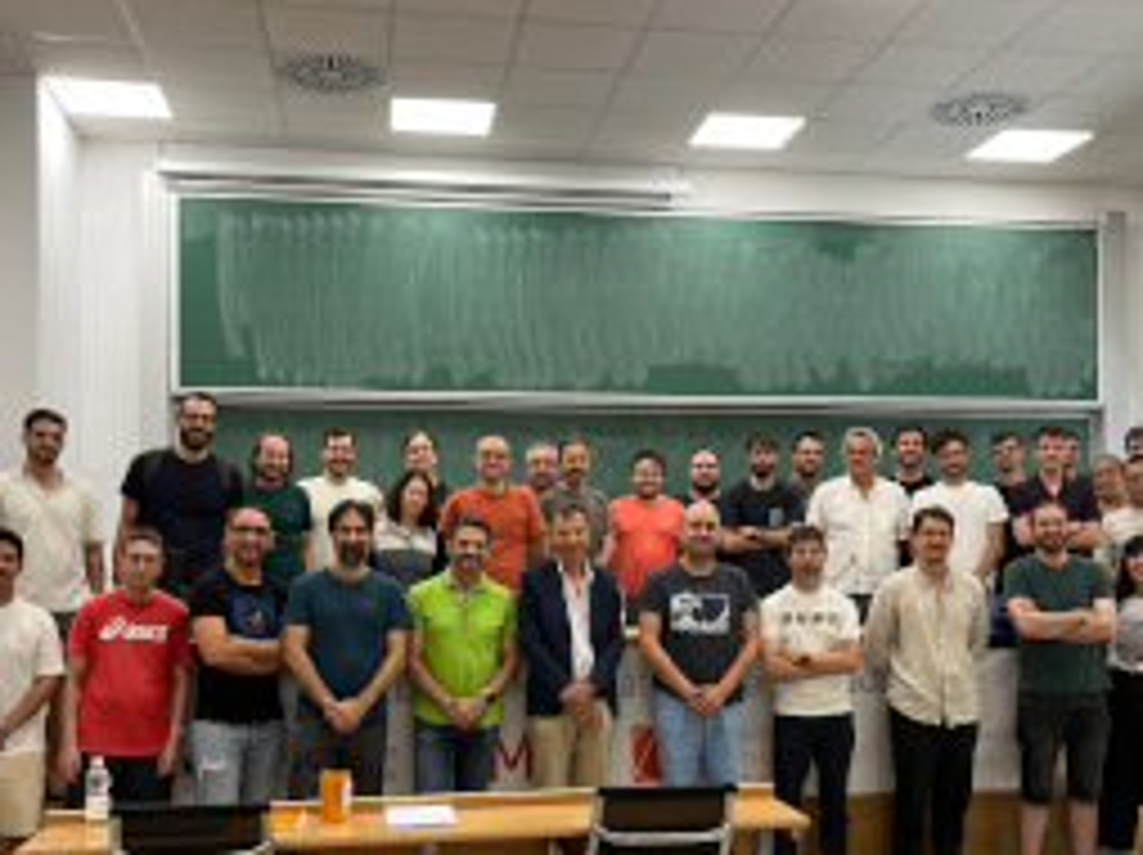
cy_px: 526
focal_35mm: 41
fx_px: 1353
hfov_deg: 45.8
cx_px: 612
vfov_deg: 34.9
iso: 100
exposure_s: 1/100
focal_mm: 5.1
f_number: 1.6
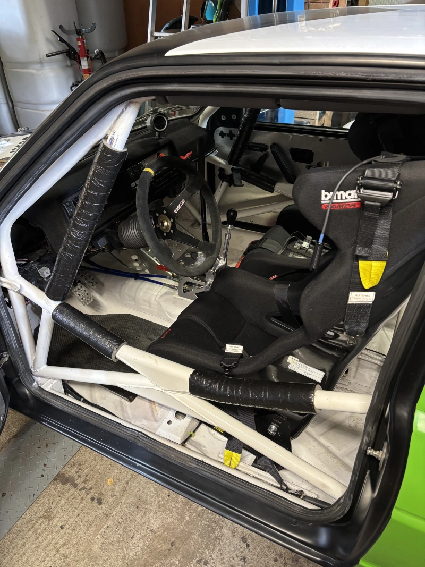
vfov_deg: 67.3
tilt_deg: -35.8
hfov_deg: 53.1
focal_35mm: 26
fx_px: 426
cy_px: 284
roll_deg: +0.6
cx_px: 212
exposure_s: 1/33
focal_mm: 5.96
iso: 400
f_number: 1.6
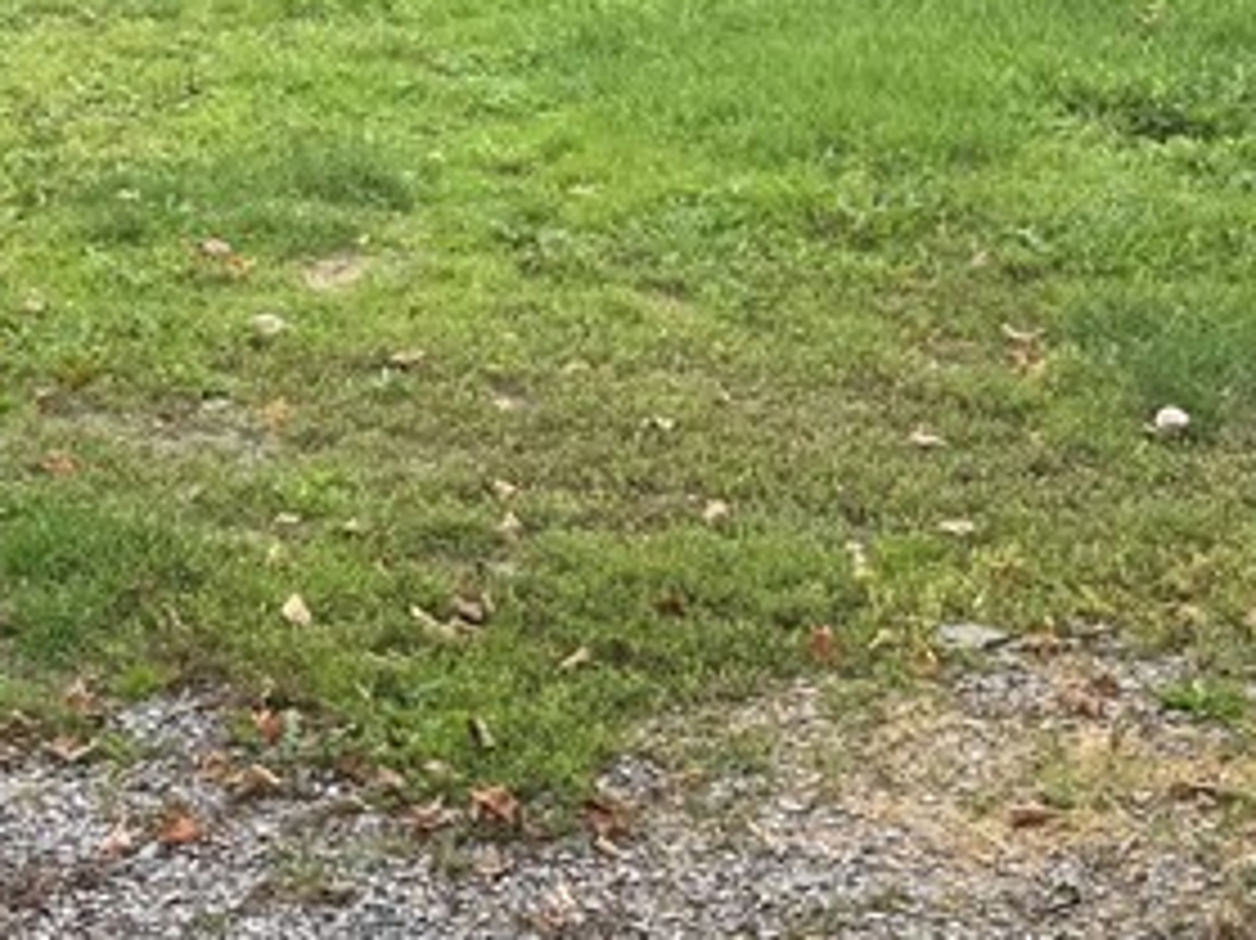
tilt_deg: -21.9
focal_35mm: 88
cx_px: 684
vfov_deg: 16.7
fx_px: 3192
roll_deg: -1.0
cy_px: 697
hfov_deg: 22.3
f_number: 1.78
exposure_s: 1/524
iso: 80
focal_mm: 6.76
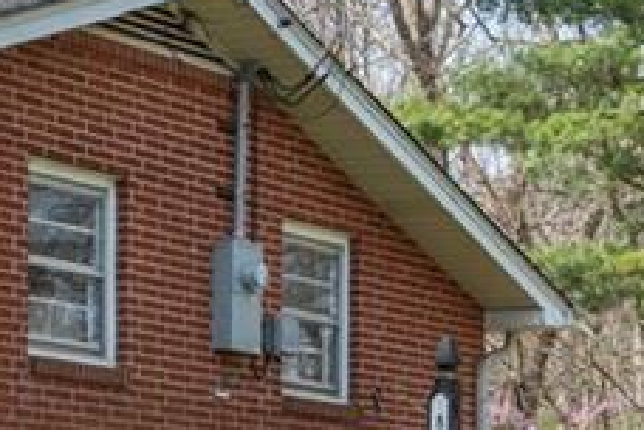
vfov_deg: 8.7
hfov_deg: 11.9
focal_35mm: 157
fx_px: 2808
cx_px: -559
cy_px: 199
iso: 100
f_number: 11
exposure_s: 1/100
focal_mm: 35
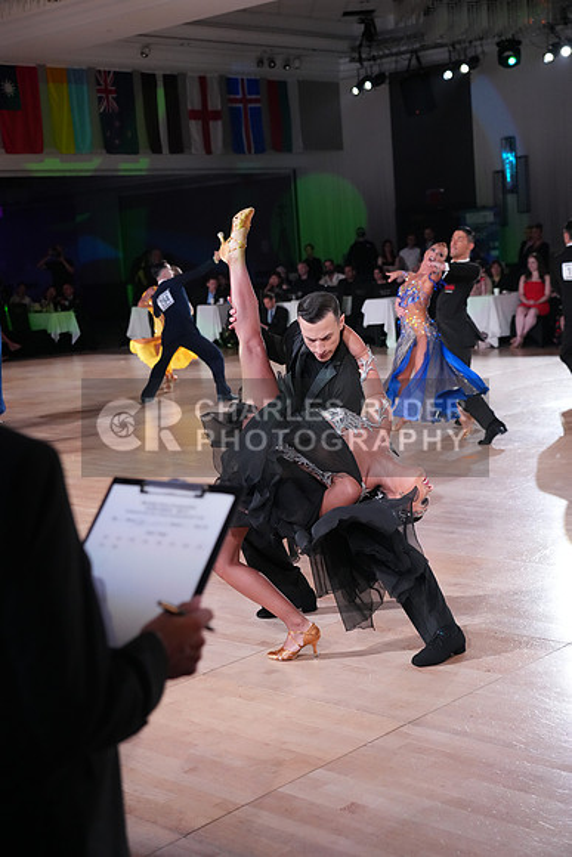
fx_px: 1238
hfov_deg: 26.0
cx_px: 286
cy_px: 428
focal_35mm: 52
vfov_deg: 38.2
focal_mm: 52
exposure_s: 1/500
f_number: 4
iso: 4000
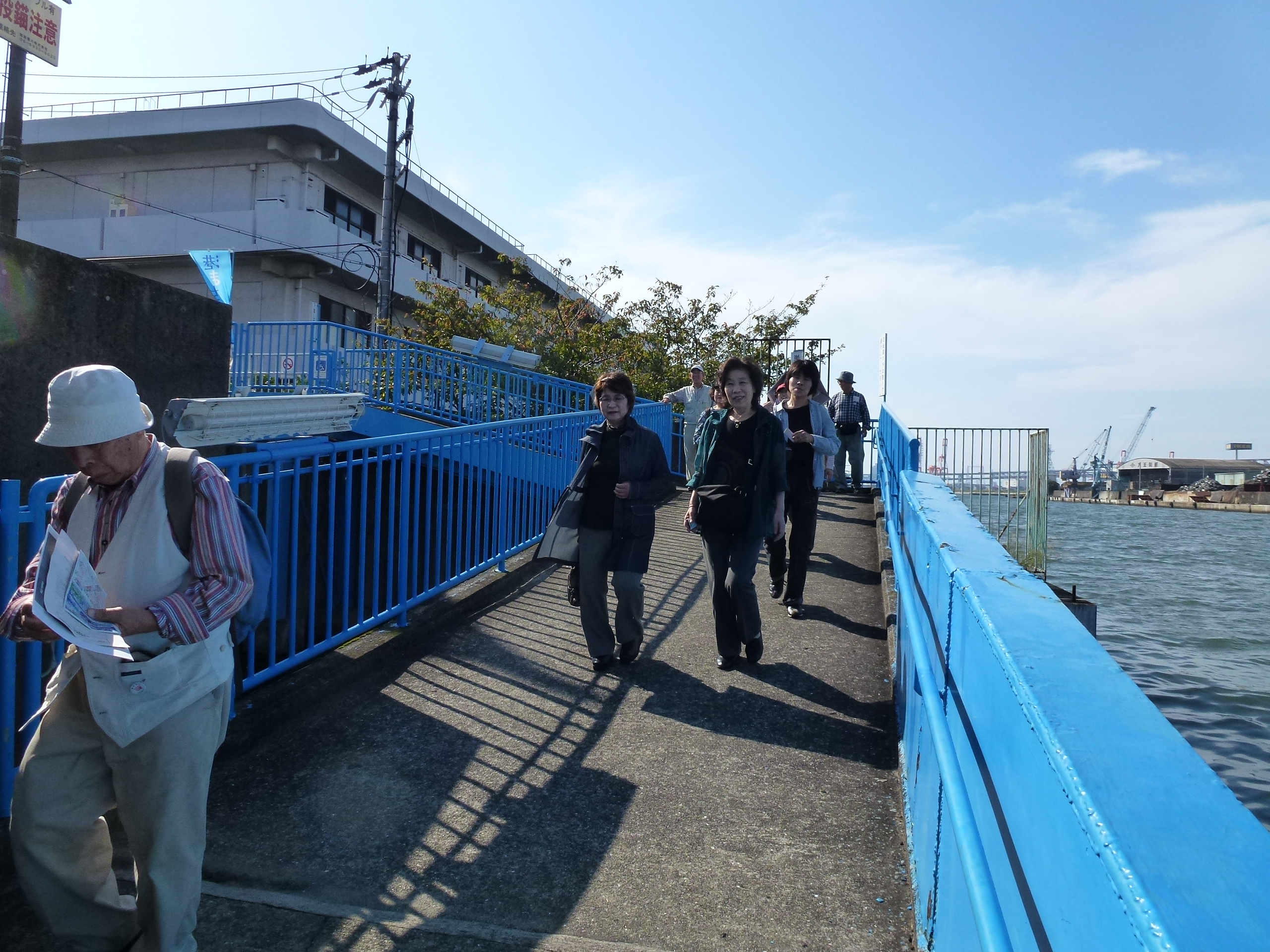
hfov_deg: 71.6
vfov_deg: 56.8
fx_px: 881
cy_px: 476
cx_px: 635
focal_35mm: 24
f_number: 4
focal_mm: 4.3
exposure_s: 1/800
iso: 160
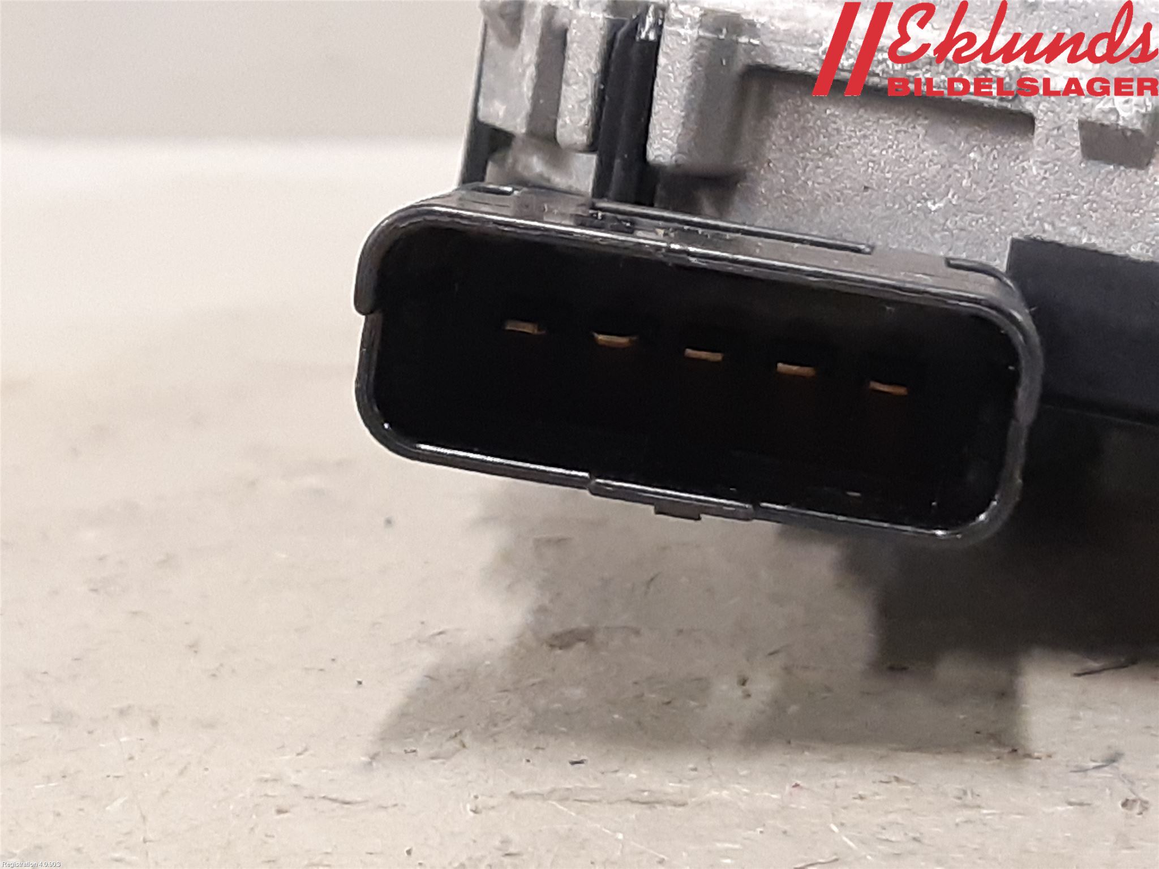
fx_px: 871
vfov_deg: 53.1
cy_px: 434
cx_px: 580
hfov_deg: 67.3
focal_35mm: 26
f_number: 1.7
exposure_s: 1/33
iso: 200
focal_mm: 3.93
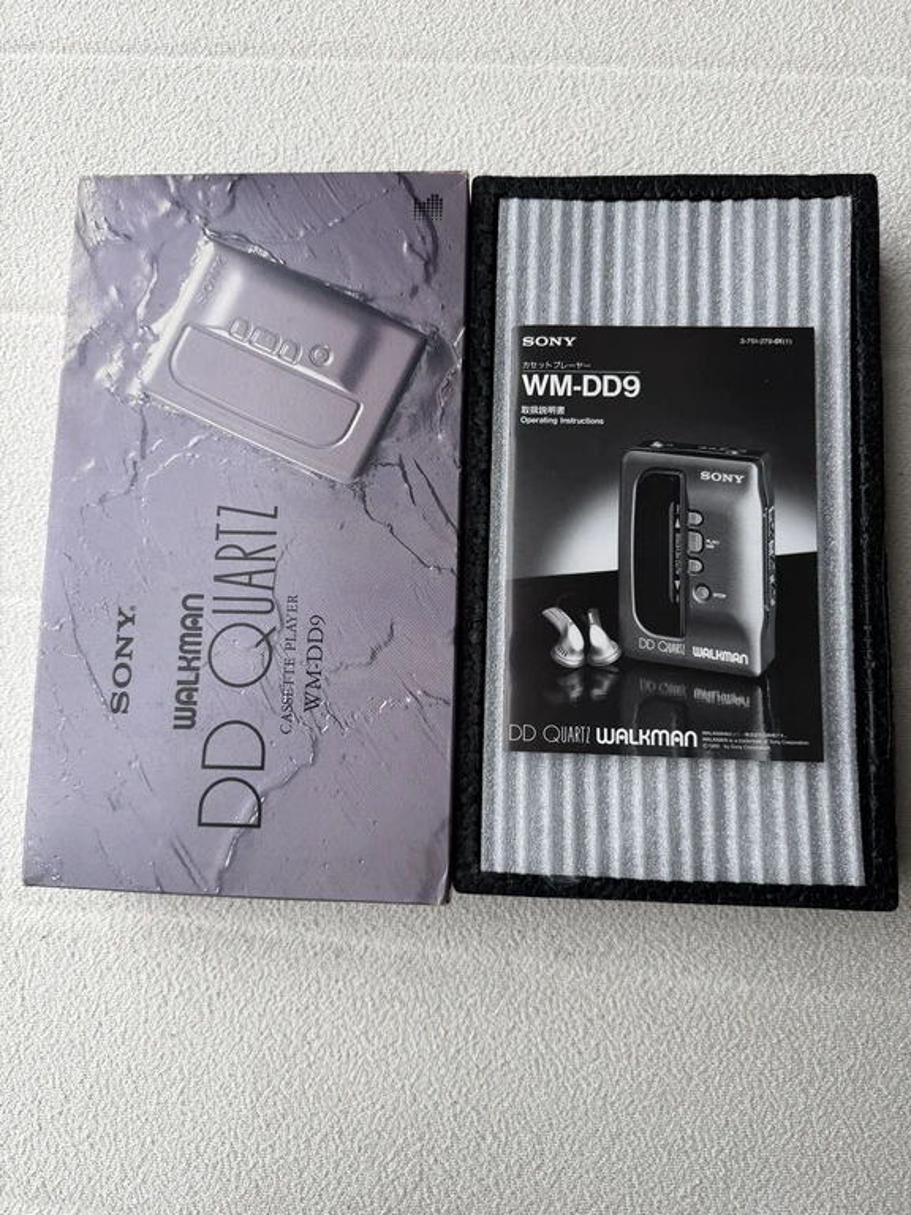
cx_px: 456
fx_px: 842
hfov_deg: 56.8
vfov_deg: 71.6
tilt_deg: -82.8
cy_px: 608
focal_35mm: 24
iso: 64
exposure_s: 1/285
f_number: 1.78
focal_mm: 6.76
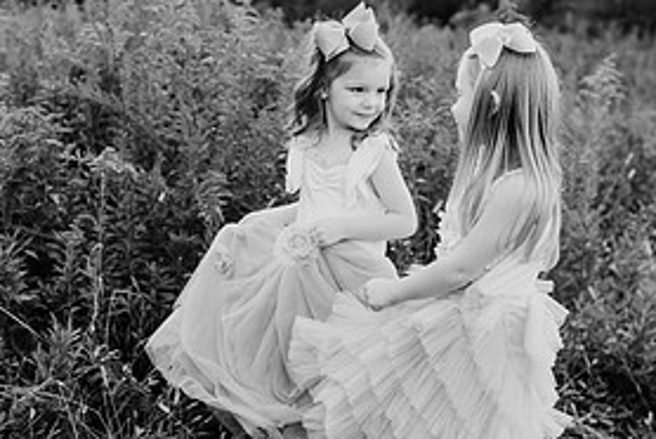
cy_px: 162
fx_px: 912
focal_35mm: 50
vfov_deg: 27.0
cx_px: 264
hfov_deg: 39.4
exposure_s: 1/400
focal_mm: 24
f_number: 2.5
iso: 250
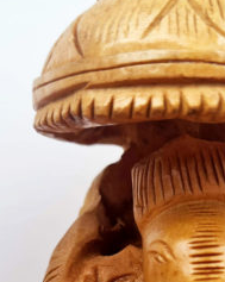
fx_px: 626
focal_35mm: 75
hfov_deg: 20.2
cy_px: 270
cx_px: 168
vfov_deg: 24.5
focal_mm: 5.4
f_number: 1.8
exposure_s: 1/213
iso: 50
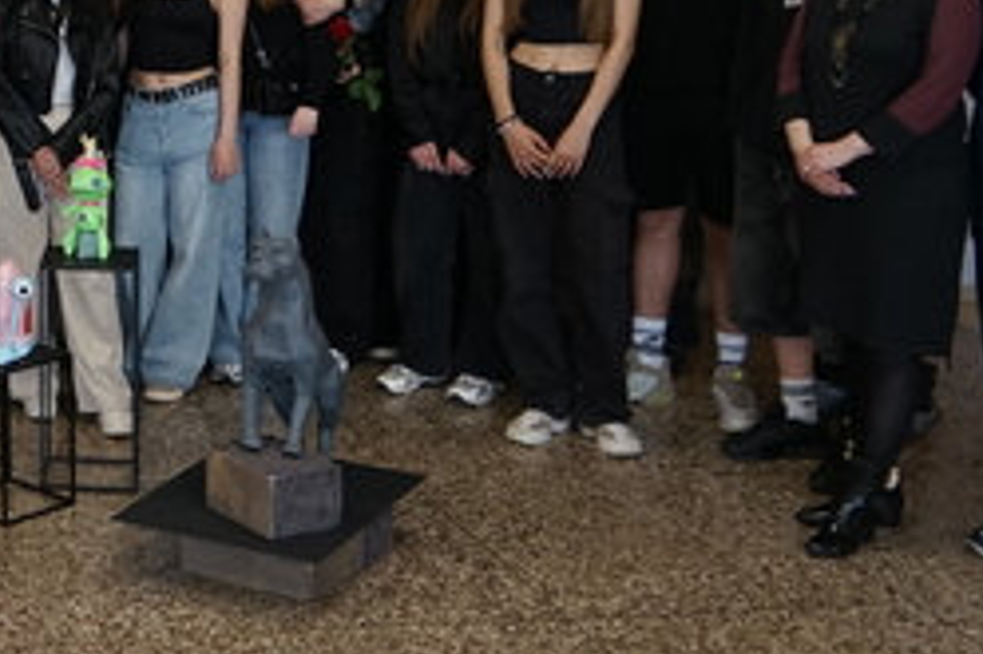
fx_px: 2183
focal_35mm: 80
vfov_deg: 16.8
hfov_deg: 22.7
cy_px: 59
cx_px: -287
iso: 1000
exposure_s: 1/160
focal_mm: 24
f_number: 4
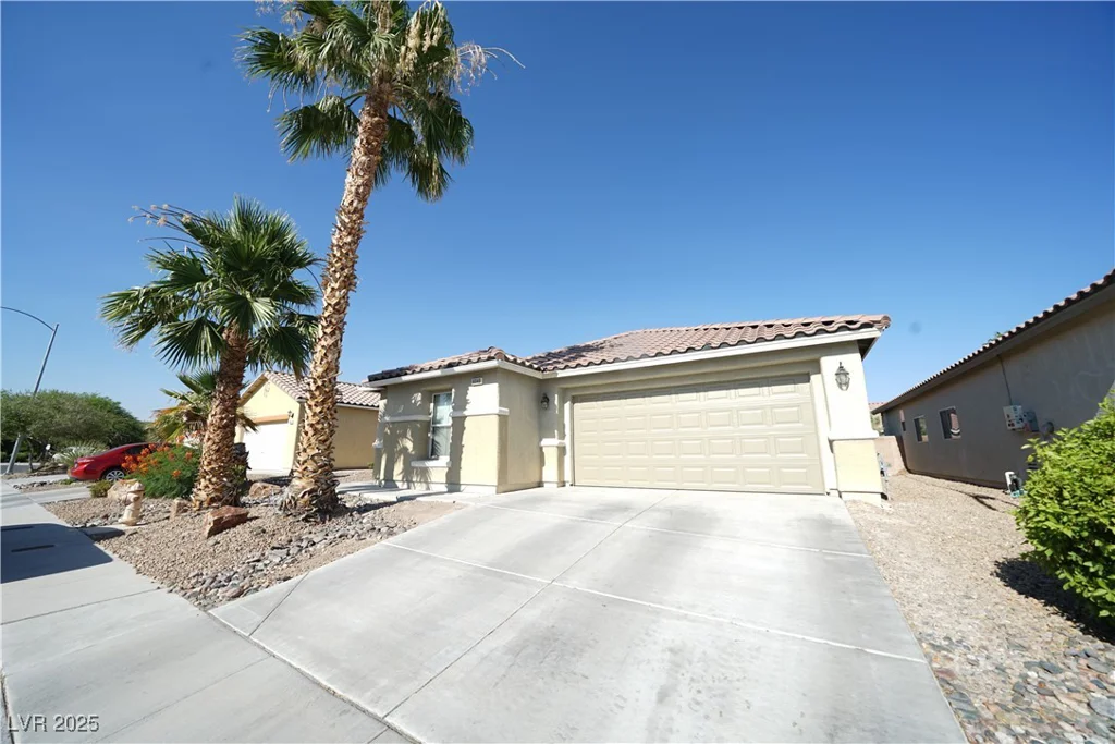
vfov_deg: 90.0
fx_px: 372
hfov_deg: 112.6
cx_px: 558
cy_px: 372
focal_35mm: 12
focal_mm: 12
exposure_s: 1/125
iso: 50
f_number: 7.1
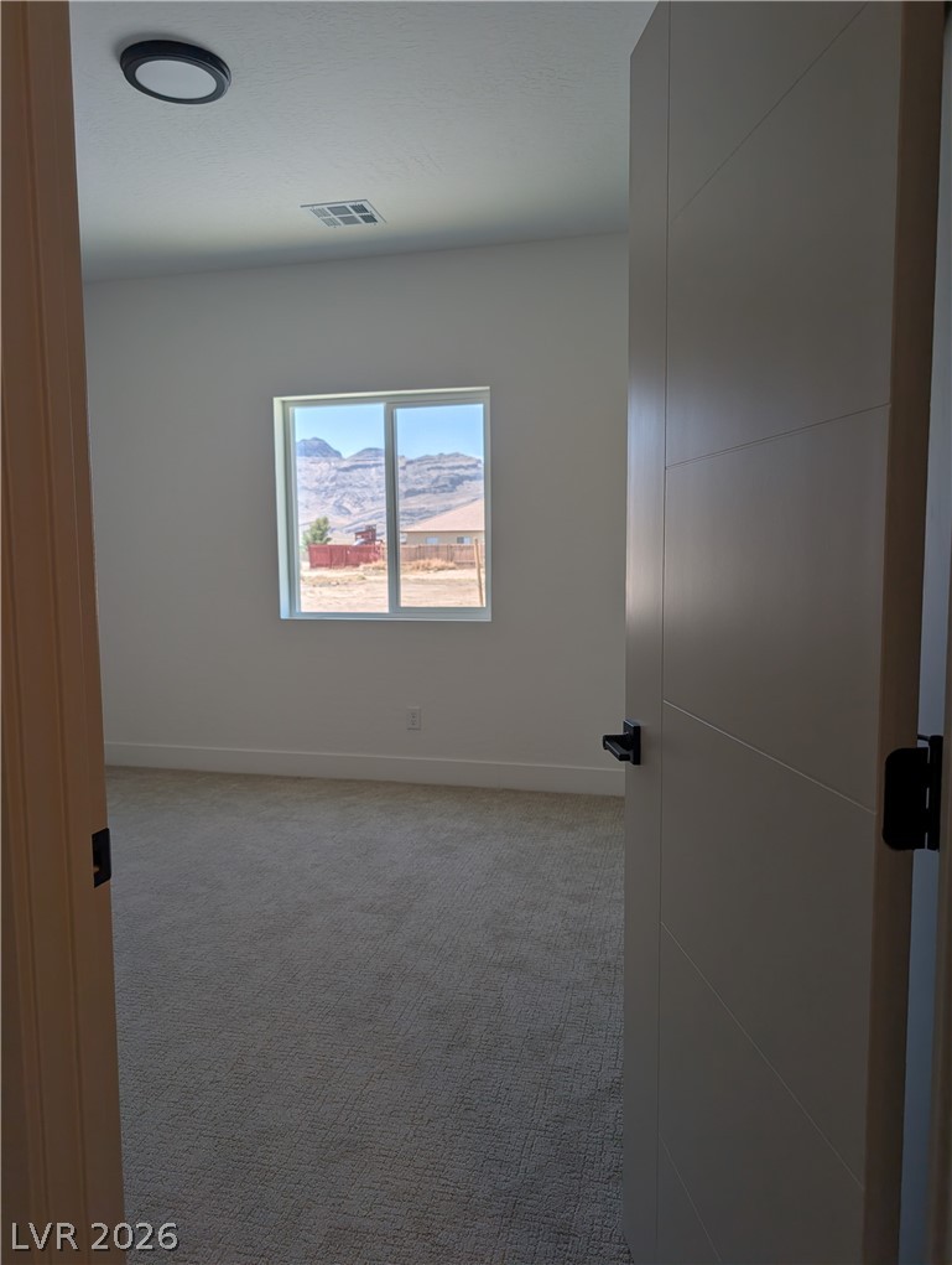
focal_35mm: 24
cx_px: 476
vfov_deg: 71.5
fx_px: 878
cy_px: 632
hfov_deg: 56.9
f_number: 1.68
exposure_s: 1/1458
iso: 27
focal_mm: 6.9
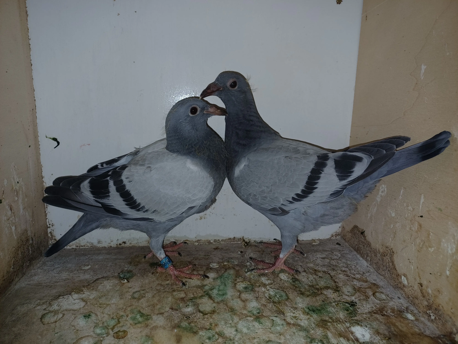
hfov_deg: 69.4
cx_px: 229
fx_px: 331
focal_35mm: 25
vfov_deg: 54.9
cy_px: 172
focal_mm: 4.65
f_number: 1.8
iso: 50
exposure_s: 1/60
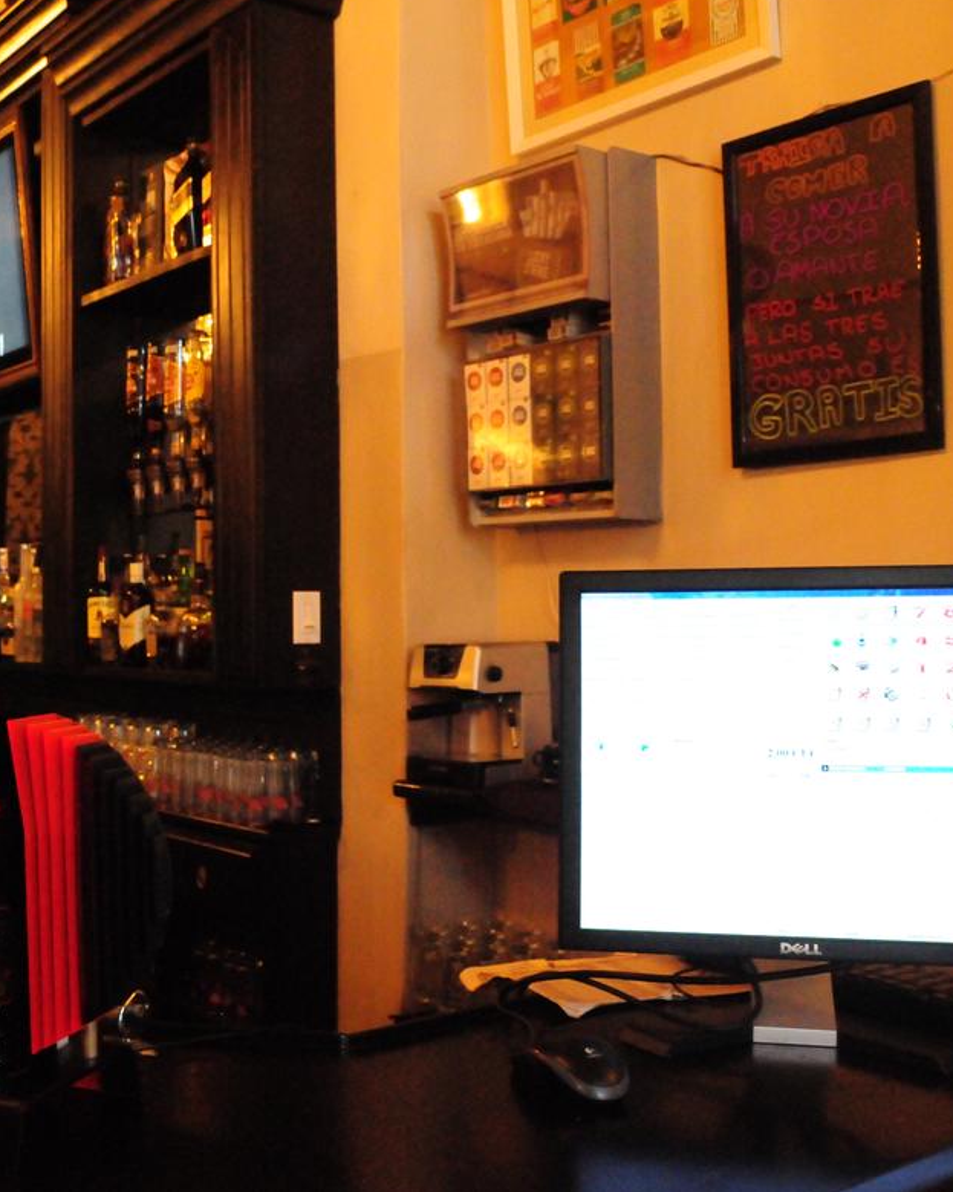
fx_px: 1375
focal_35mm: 39
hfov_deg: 37.0
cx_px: 203
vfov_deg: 46.8
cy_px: 587
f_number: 5
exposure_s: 1/40
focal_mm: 18
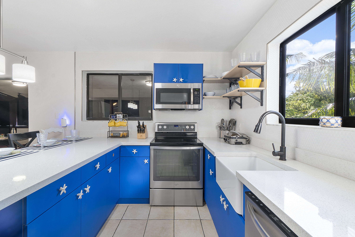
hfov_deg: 100.4
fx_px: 148
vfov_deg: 77.3
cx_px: 178
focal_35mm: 15
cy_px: 118
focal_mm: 10
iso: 160
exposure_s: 1/5
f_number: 11
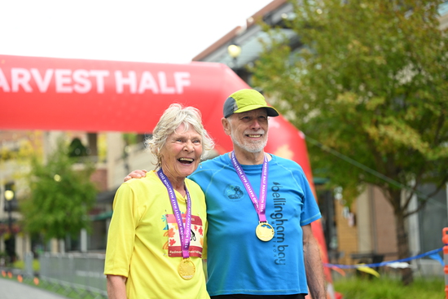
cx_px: 224
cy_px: 150
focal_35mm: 70
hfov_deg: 28.8
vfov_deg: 19.5
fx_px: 871
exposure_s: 1/1600
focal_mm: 70
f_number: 2.8
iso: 640
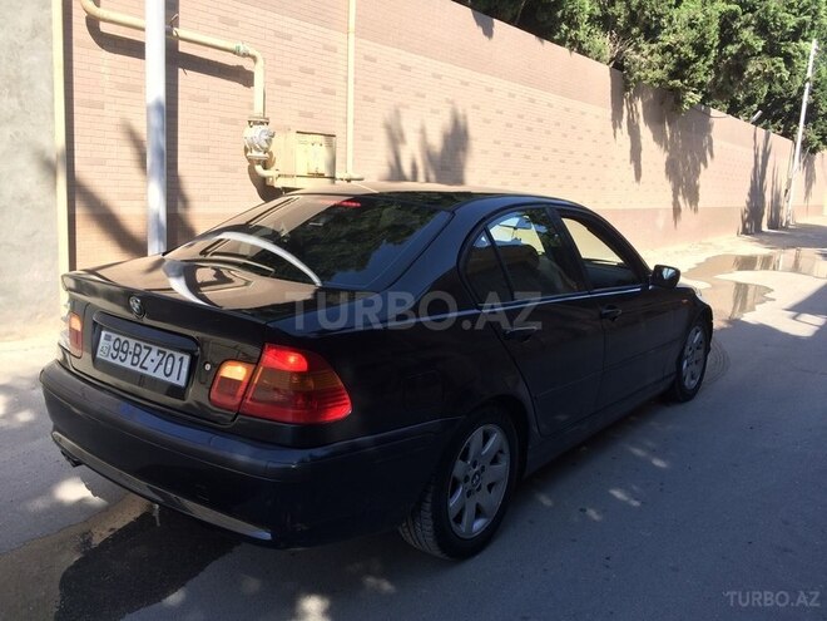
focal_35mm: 29
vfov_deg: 48.2
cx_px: 414
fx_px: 693
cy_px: 310
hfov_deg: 61.7
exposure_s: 1/720
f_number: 2.2
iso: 32
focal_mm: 4.15
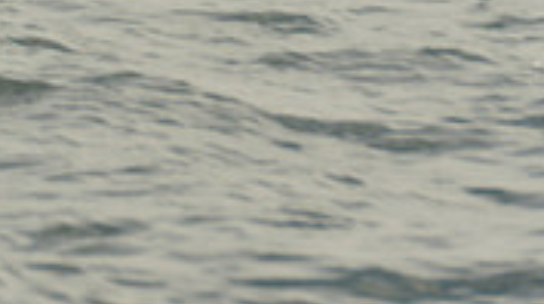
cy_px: -550
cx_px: 17
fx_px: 9911
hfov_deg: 3.1
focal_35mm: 688
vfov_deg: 1.8
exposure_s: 1/1250
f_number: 13
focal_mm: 200
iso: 400
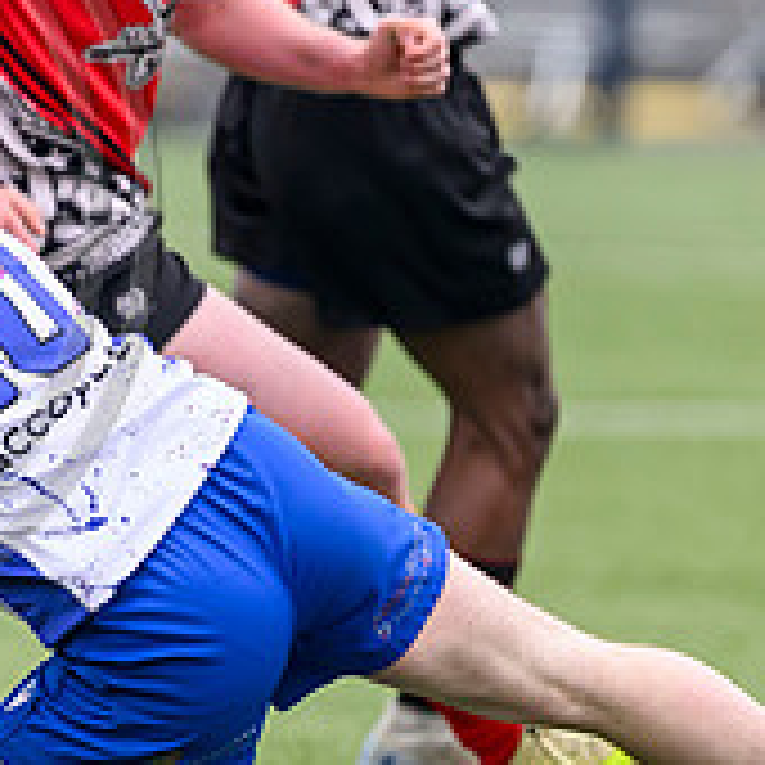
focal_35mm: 1847
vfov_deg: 0.9
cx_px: -761
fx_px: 46180
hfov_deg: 0.9
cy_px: 164
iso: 500
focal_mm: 400
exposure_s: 1/1600
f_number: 3.5
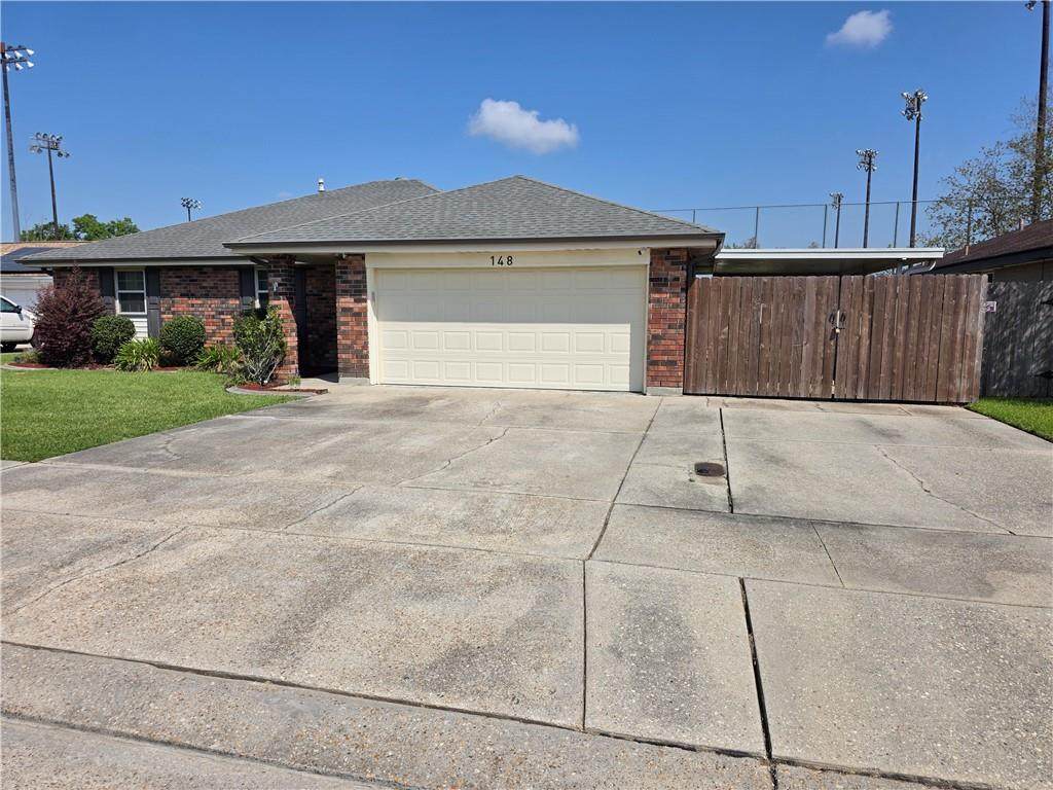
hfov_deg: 73.9
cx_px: 526
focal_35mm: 23
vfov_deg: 58.9
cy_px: 395
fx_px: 700
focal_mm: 6.3
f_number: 1.7
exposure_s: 1/7944
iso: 64
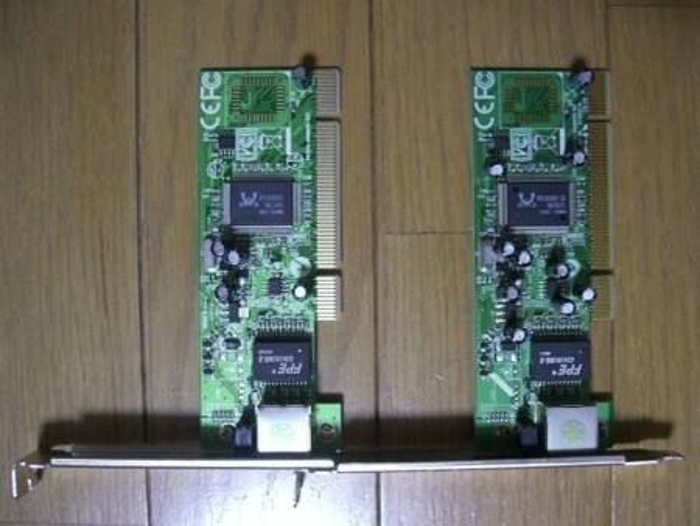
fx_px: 769
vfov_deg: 37.8
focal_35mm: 38
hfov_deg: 49.0
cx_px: 350
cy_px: 263
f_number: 2.8
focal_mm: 7.9
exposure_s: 1/80
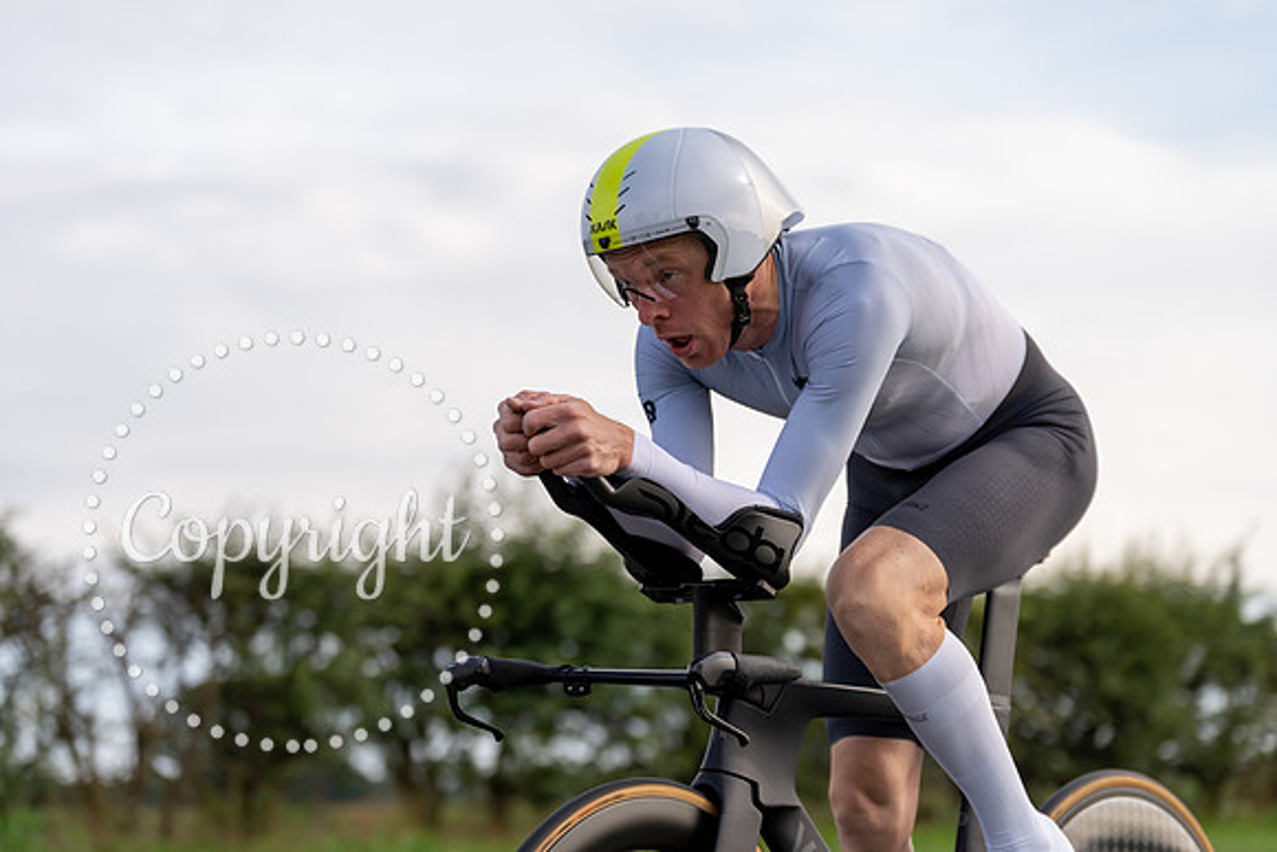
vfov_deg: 15.7
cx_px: 638
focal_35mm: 87
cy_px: 426
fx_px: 3087
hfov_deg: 23.4
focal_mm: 87
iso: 100
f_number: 3.2
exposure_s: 1/1000
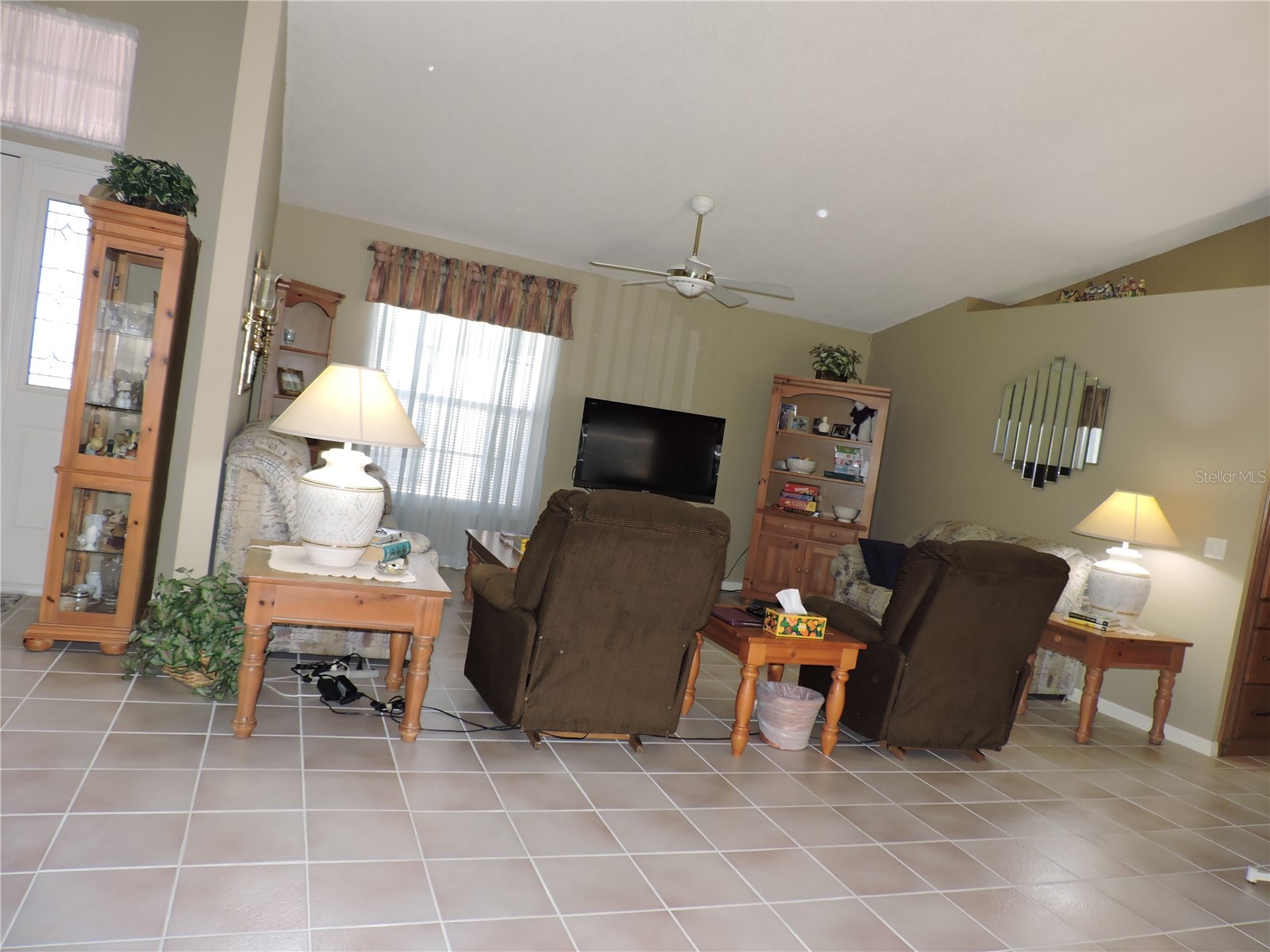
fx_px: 881
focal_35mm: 24
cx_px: 635
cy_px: 476
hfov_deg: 71.6
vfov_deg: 56.8
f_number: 3
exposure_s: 1/30
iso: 250
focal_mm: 4.3
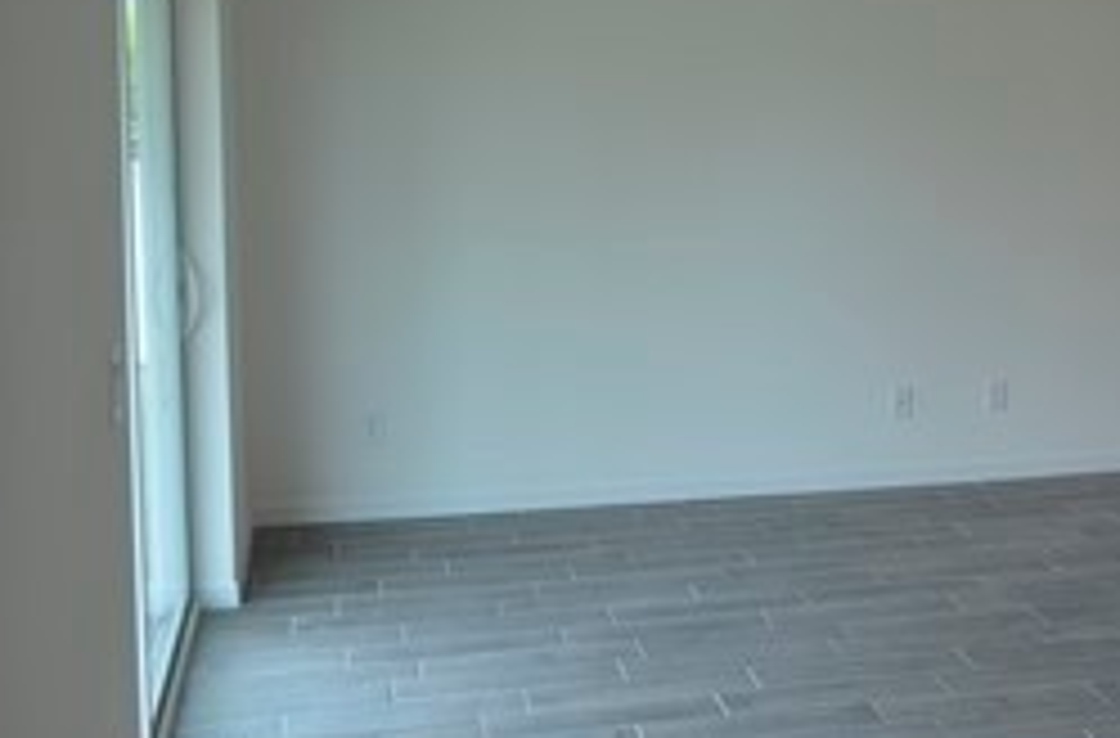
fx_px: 1643
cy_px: 238
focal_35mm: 53
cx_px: 756
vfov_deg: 25.2
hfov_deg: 37.2
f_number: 5
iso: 400
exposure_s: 1/100
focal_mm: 22
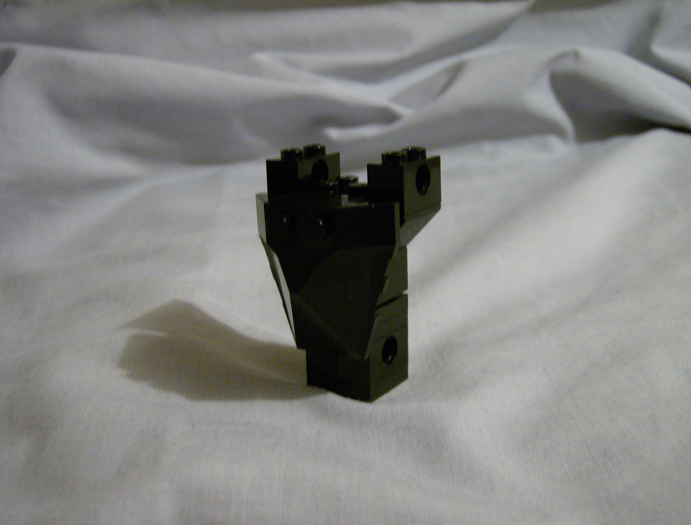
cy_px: 262
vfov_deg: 38.0
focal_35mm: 38
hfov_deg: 48.8
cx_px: 346
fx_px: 762
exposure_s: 1/9.38
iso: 200
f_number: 2.9
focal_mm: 6.4
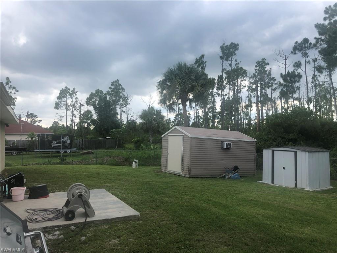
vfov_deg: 49.7
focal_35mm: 28
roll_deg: +1.2
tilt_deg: +2.7
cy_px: 126
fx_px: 273
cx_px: 168
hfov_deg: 63.4
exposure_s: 1/648
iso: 20
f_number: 1.8
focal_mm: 4
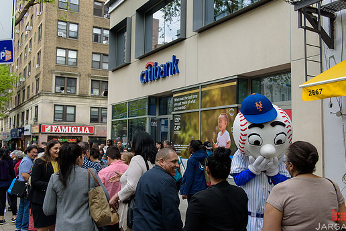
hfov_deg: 53.1
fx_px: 346
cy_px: 114
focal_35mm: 36
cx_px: 185
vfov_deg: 36.9
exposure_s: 1/250
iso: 200
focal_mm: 32
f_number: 4
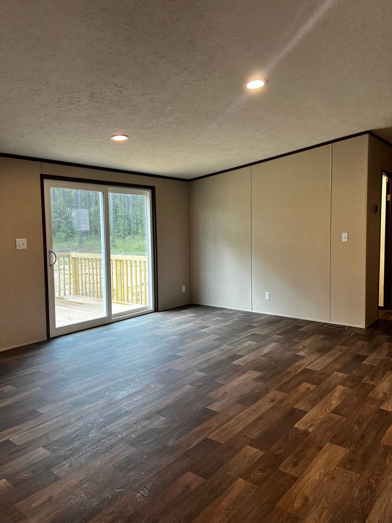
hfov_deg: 53.1
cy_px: 262
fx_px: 393
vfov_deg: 67.3
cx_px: 196
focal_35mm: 26
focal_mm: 5.7
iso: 64
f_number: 1.5
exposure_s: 1/120
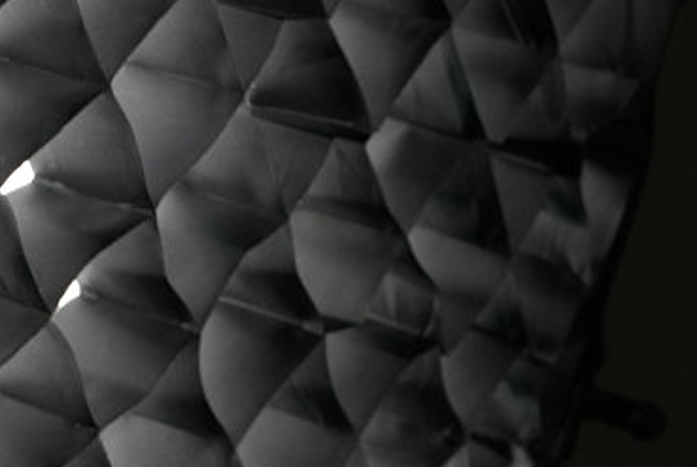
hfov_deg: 7.0
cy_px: 164
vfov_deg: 4.7
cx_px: -142
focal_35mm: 293
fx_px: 5679
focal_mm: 90
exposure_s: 1/25
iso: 640
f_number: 10
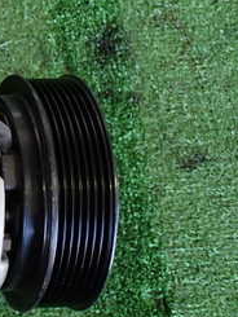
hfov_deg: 15.2
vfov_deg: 22.1
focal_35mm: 88
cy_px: 104
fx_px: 806
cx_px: -147
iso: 200
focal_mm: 6.37
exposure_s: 1/50
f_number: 2.5
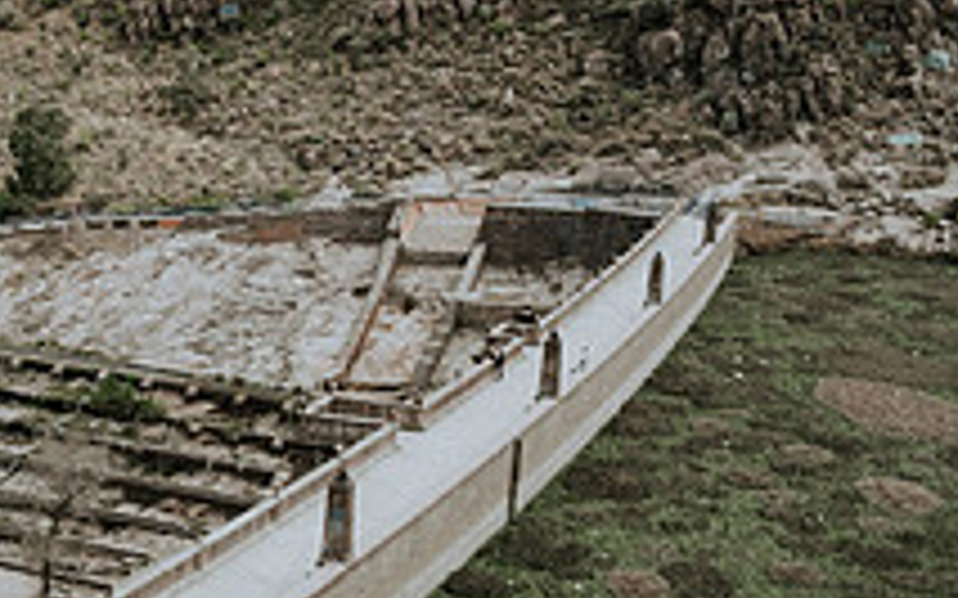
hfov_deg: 27.4
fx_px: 1775
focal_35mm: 68
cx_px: -119
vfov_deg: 19.1
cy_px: 380
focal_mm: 16
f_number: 3.5
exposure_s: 1/3200
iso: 250
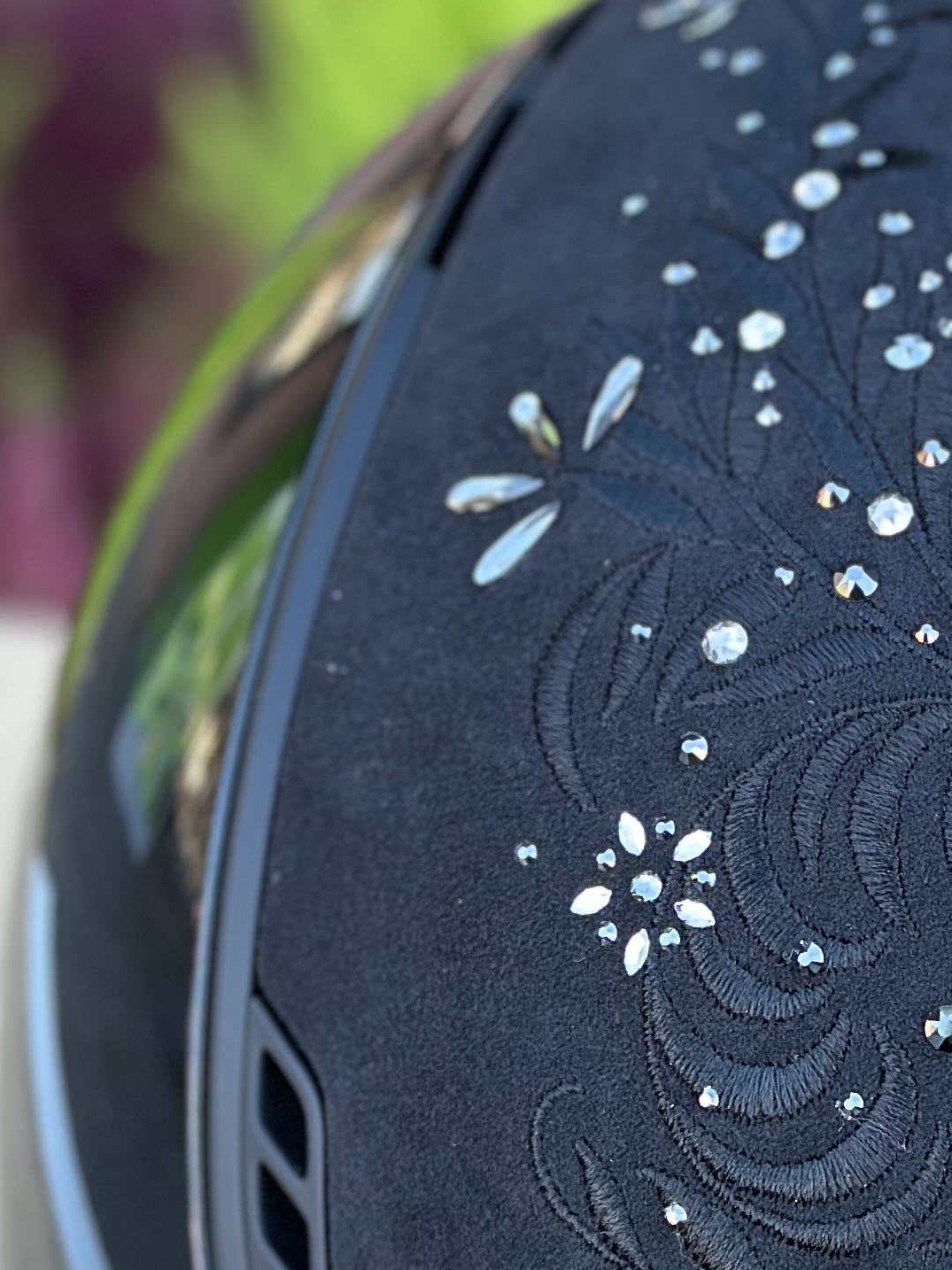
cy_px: 981
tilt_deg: -35.2
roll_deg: -0.6
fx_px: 4952
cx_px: 1041
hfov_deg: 10.8
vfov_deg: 14.5
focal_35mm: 135
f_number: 1.78
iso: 80
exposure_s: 1/121
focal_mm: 6.86
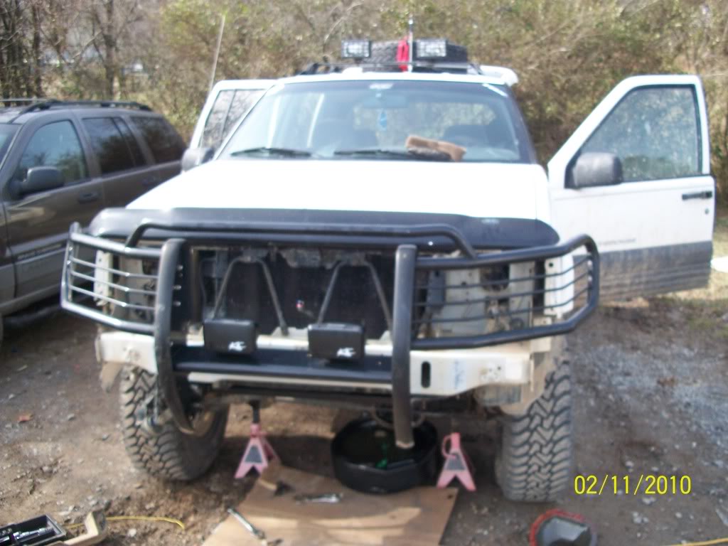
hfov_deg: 56.8
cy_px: 273
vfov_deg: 44.2
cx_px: 364
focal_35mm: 32
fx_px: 673
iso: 80
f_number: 2.9
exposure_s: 1/200
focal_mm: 5.7
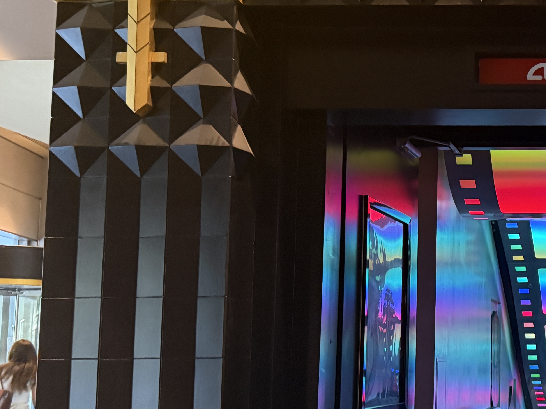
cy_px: 257
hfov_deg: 30.9
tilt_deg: +6.3
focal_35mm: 55
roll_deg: +0.0
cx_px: 611
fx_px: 867
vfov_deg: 26.5
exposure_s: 1/40
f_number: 1.78
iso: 640
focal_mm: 6.76
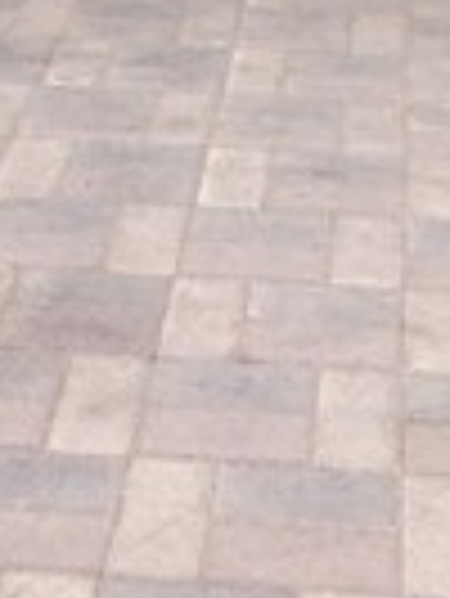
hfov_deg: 13.7
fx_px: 1869
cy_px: -337
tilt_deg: -11.4
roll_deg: -1.7
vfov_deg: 16.4
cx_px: 243
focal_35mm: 108
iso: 32
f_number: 2.2
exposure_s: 1/195
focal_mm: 4.15
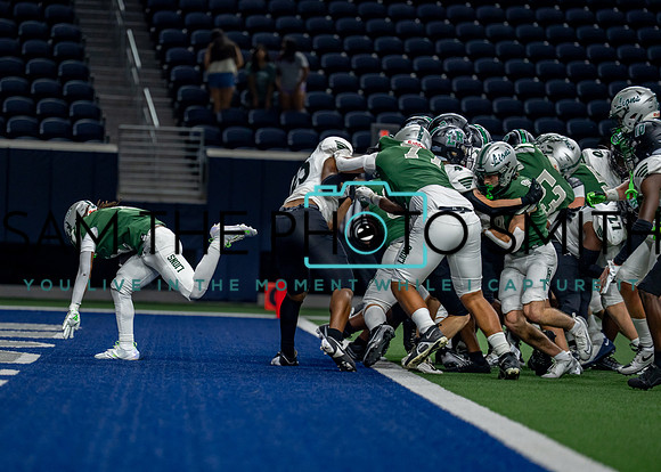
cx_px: 274
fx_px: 4331
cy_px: 270
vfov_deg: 6.2
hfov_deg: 8.7
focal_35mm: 231
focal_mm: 182
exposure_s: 1/1000
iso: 1600
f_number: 2.8
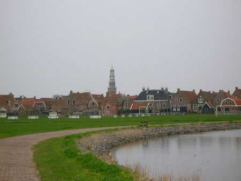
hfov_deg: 19.8
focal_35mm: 99
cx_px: 120
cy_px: 90
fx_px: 689
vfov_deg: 14.9
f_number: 8.1
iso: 50
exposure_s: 1/115
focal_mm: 16.4
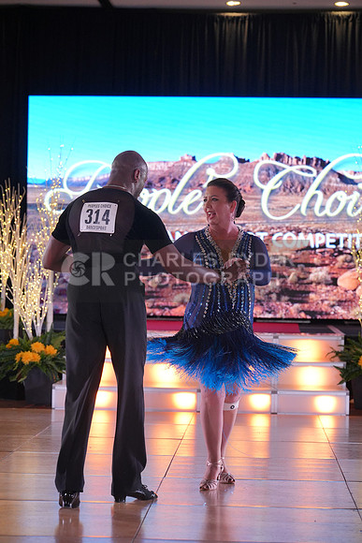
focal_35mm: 96
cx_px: 181
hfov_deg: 14.3
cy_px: 272
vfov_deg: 21.2
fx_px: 1447
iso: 1600
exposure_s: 1/400
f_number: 4
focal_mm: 96
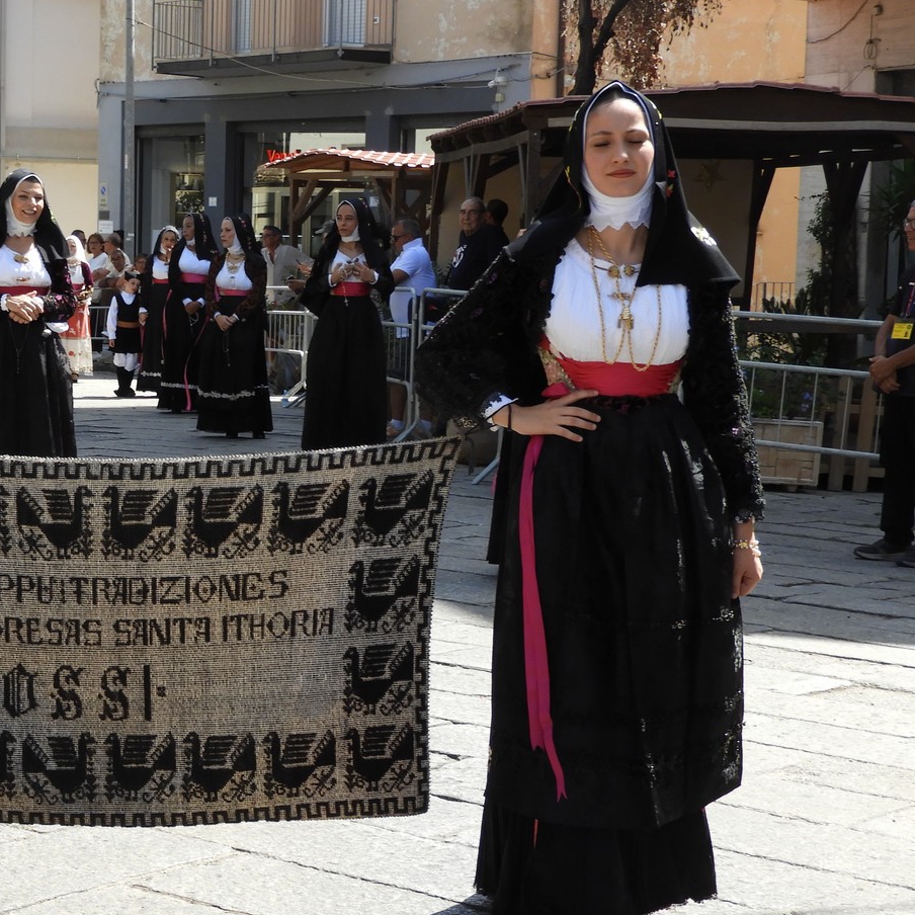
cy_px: 548
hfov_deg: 19.4
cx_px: 104
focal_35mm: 88
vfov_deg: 19.7
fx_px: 2632
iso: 100
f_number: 4
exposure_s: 1/320
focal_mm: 9
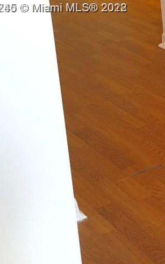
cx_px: 385
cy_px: 9
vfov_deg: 20.2
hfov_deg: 11.1
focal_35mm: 100
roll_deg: +0.1
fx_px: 720
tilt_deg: -16.0
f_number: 2.2
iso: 40
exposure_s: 1/30
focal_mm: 4.15
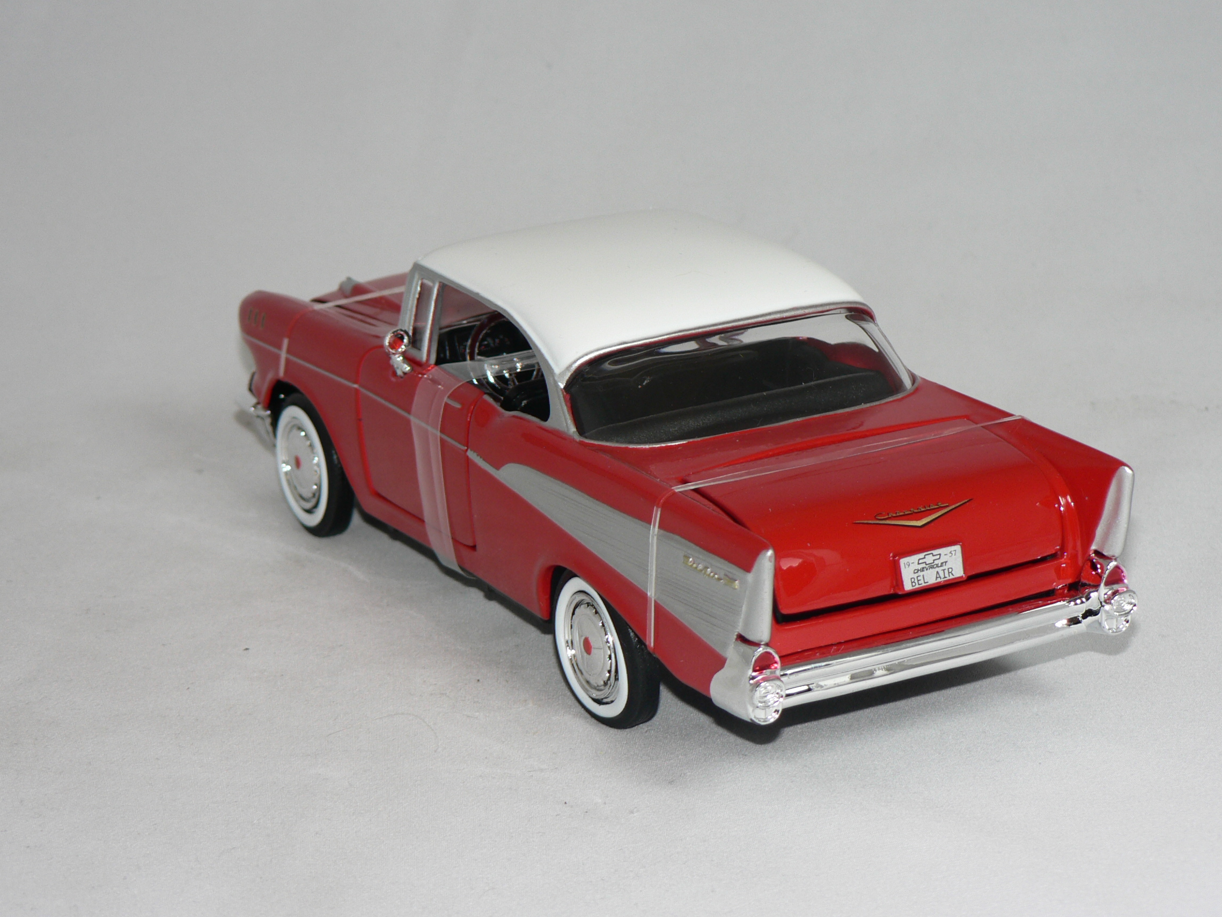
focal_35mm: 100
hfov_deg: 19.6
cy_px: 423
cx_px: 634
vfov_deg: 14.8
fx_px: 3531
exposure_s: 1/60
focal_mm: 14.9
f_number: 3.2
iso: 80
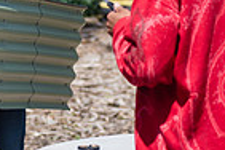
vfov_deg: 3.3
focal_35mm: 411
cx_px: -70
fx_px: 2569
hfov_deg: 5.0
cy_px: -42
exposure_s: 1/1250
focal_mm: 100
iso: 100
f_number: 4
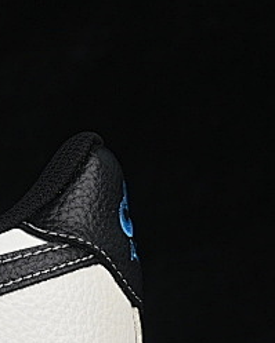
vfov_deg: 6.3
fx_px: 3105
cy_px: 271
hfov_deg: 4.9
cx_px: -358
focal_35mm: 305
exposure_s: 1/80
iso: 160
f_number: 8
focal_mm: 50
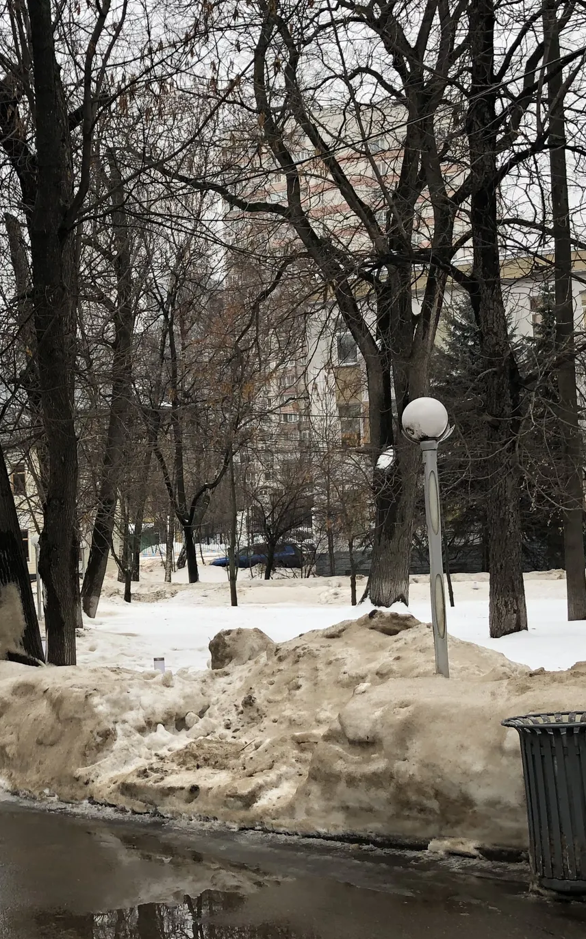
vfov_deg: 38.7
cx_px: 32
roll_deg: +2.3
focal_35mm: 52
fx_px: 1329
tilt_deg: +1.4
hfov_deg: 24.0
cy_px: 564
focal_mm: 4
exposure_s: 1/120
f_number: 1.8
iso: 50
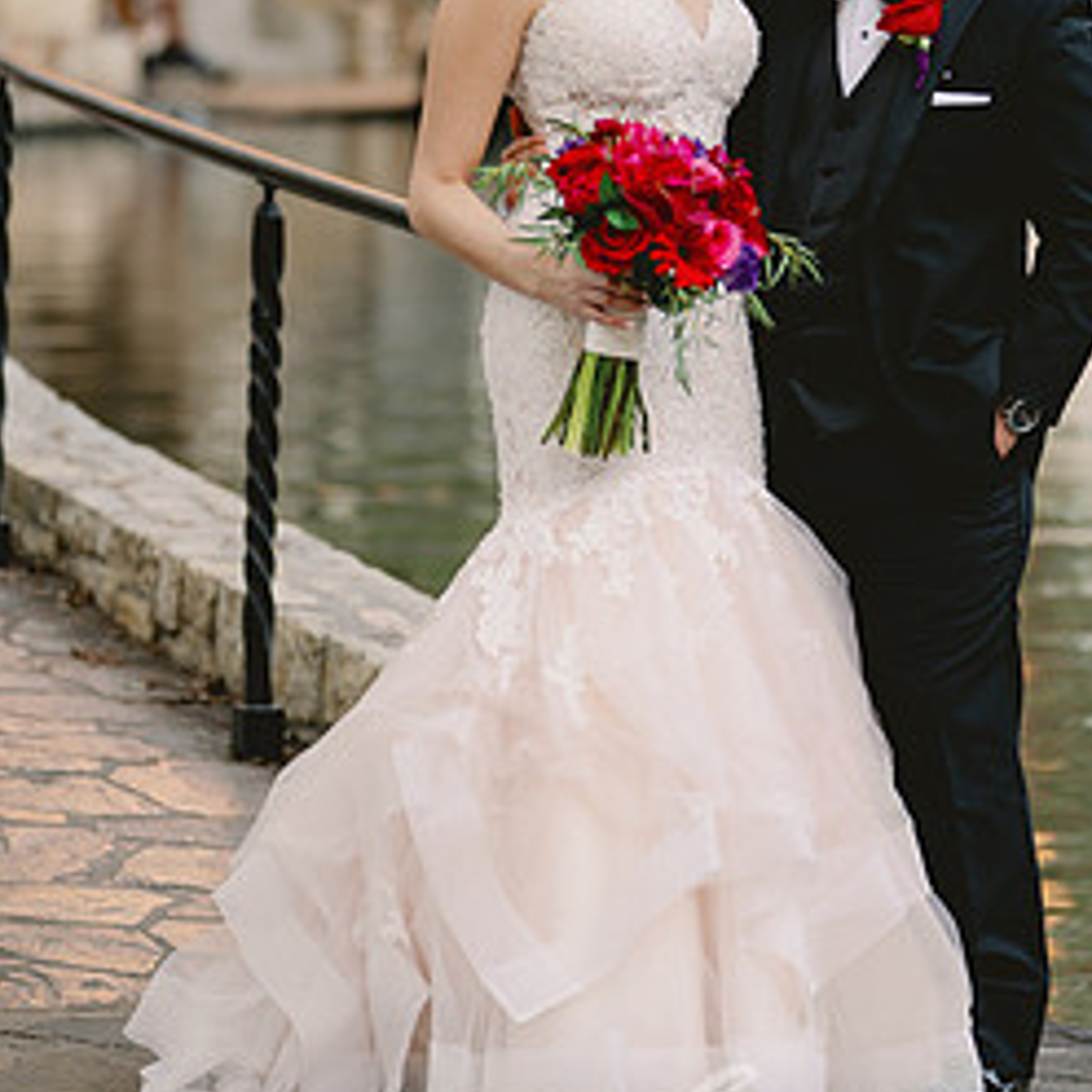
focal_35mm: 188
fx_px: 6710
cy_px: 383
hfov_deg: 9.3
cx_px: 625
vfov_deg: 9.3
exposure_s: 1/125
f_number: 2.8
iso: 800
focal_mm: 122
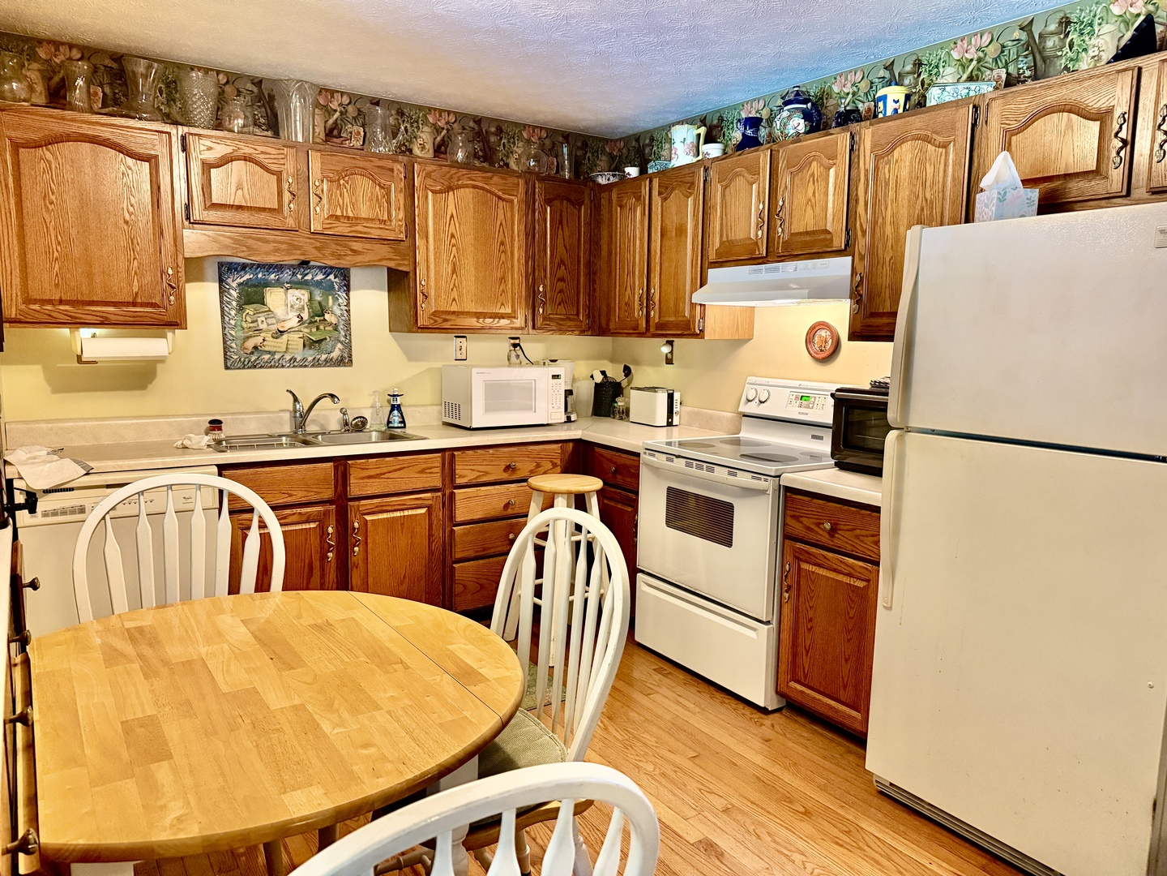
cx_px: 584
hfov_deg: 71.6
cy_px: 438
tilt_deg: -7.4
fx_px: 809
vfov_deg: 56.8
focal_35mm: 24
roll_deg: -0.6
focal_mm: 6.76
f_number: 1.78
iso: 640
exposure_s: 1/40
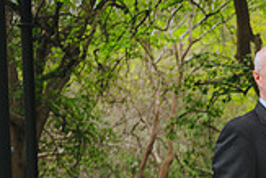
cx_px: 449
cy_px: 247
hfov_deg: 13.8
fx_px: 998
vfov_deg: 9.9
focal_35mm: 135
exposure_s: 1/1600
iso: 400
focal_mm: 38
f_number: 2.8
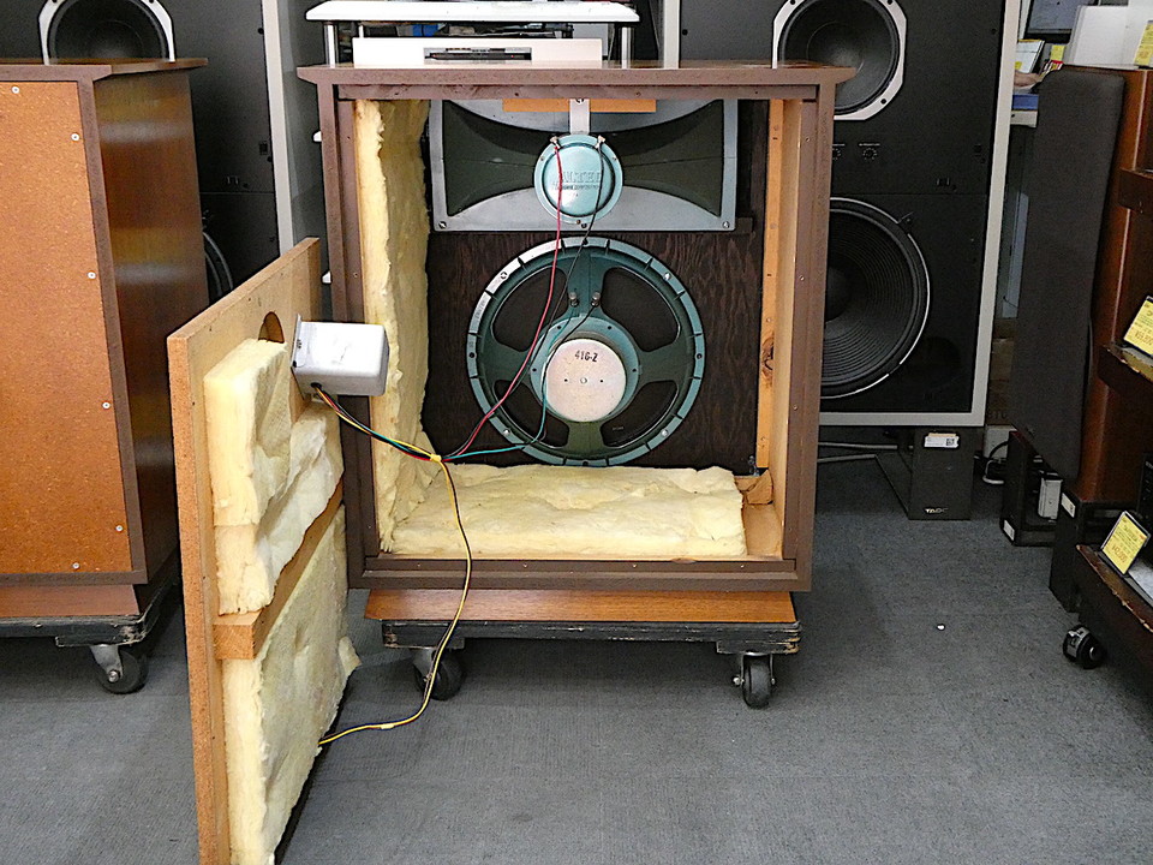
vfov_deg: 38.7
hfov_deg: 50.1
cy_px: 432
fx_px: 1232
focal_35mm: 37
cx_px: 576
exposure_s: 1/80
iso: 1000
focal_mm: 6.7
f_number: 3.7
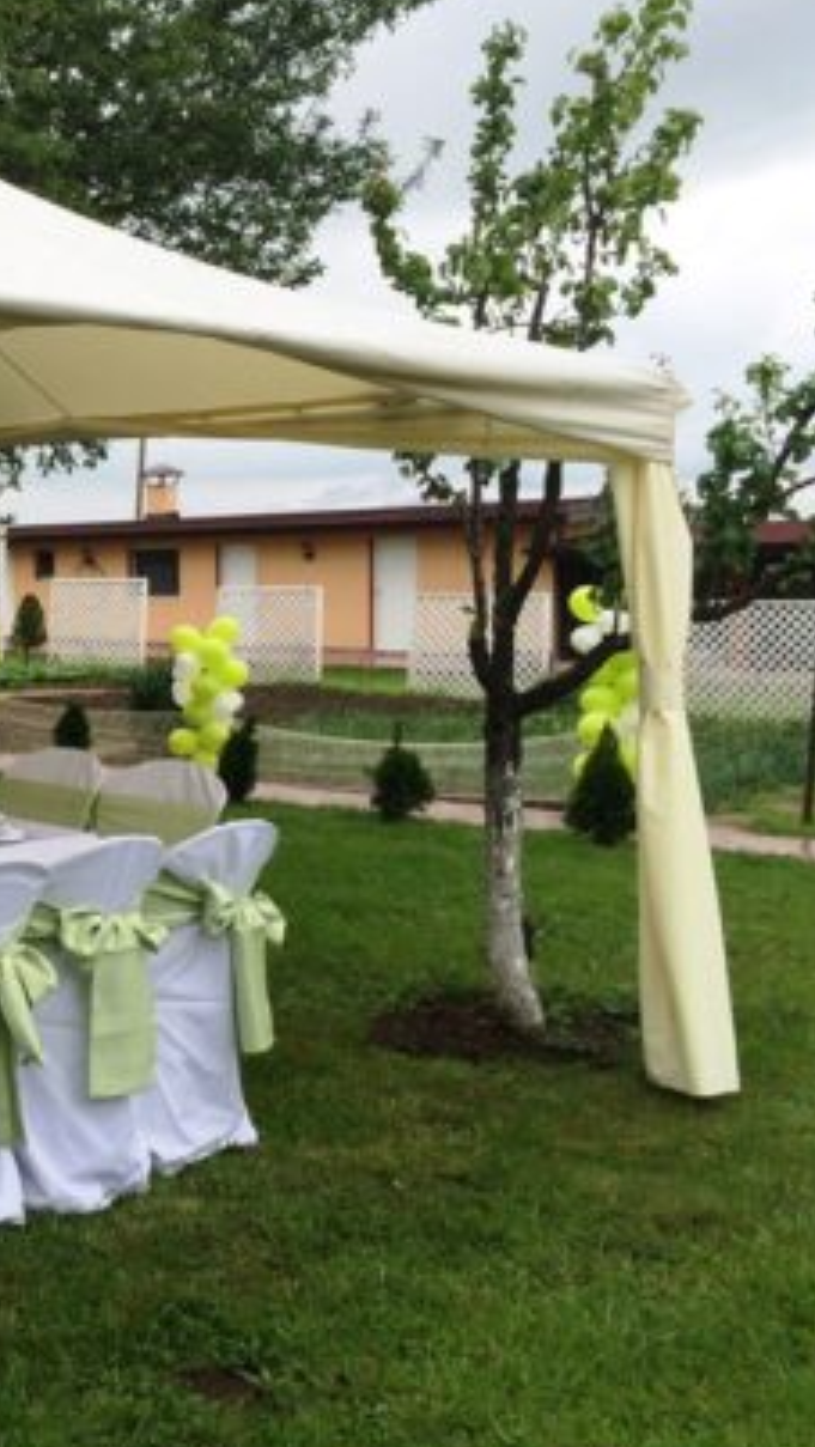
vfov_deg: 43.7
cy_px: 700
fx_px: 1804
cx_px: -201
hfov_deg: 23.0
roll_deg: +2.0
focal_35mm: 47
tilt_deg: -3.1
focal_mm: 4.15
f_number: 2.2
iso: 32
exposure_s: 1/604
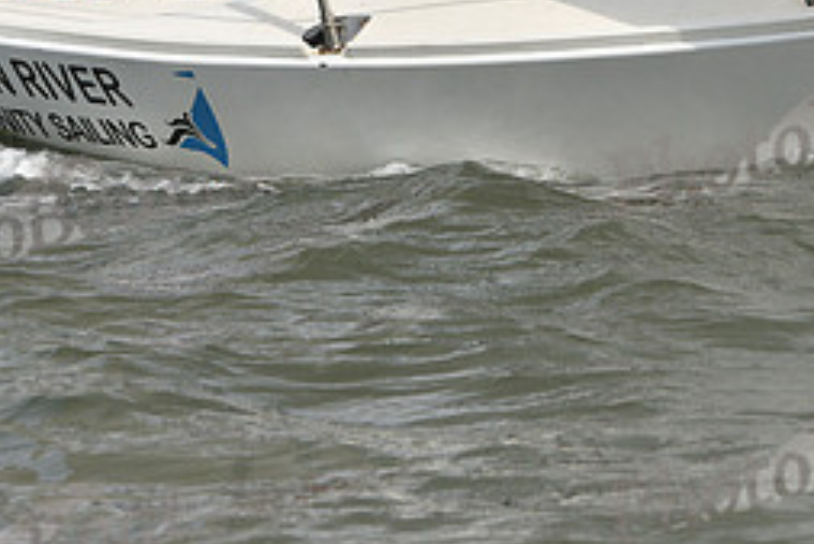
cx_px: 444
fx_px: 7013
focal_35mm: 310
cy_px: 11
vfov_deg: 4.4
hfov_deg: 6.6
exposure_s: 1/1250
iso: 320
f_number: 9
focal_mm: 135
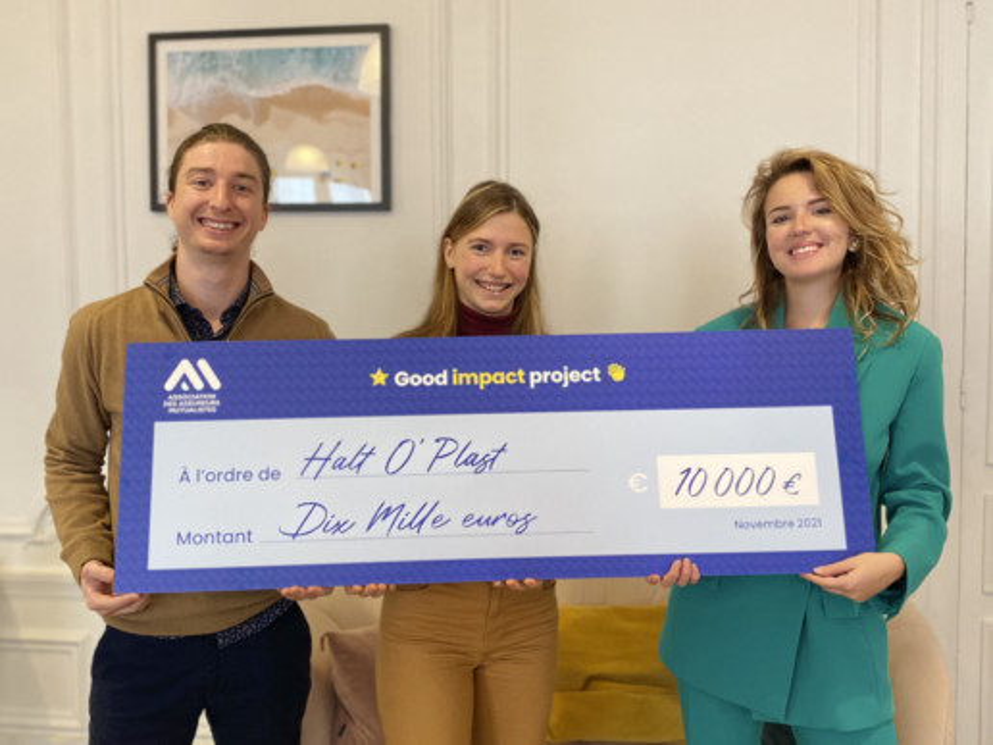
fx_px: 746
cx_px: 496
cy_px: 372
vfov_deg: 53.1
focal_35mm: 26
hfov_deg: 67.3
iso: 200
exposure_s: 1/50
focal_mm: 4.25
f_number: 1.8
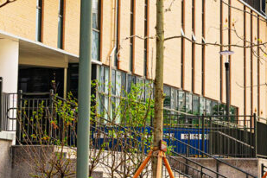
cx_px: 167
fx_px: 1105
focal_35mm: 149
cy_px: -16
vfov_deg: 9.1
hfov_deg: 13.8
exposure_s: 1/320
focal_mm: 30
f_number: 6.3
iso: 125
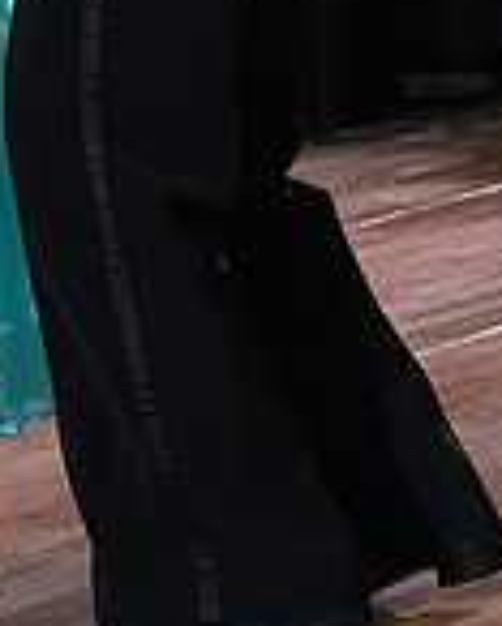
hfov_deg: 4.1
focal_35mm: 373
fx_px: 6920
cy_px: -364
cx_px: -182
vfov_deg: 5.1
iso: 6400
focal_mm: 100
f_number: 5.6
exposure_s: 1/400
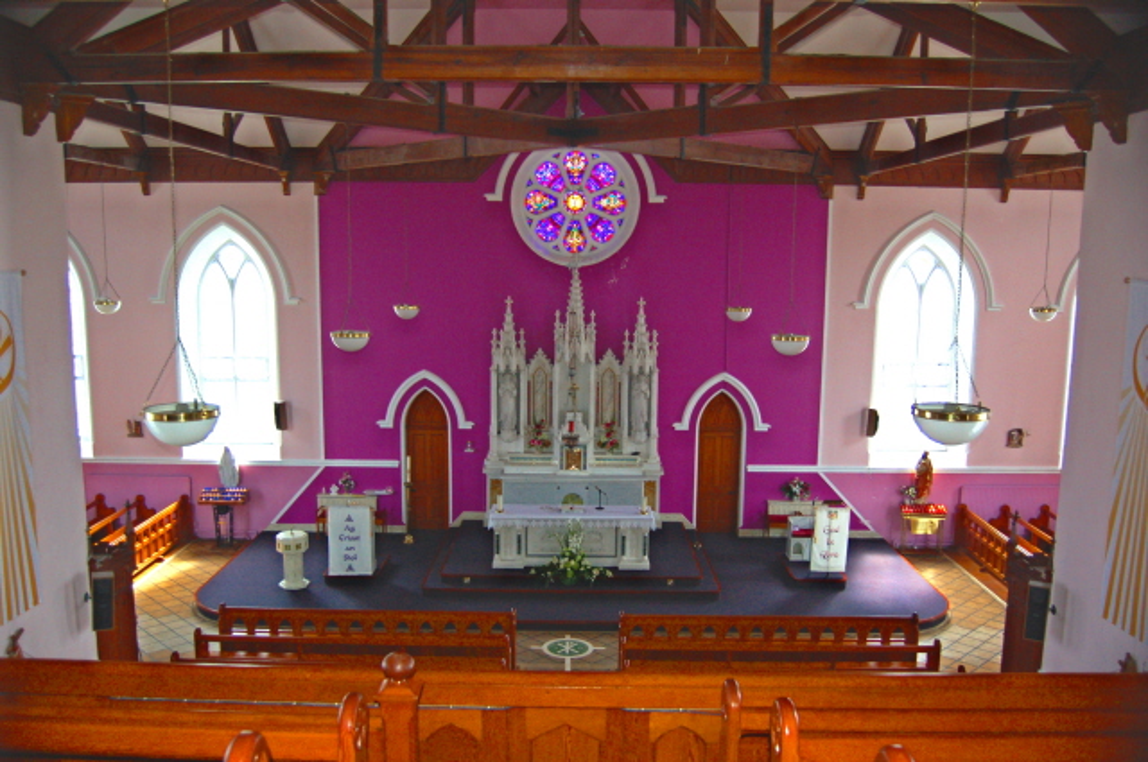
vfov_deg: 43.5
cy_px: 381
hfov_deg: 62.0
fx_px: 955
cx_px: 574
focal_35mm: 30
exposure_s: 1/60
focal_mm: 20
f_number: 3.8
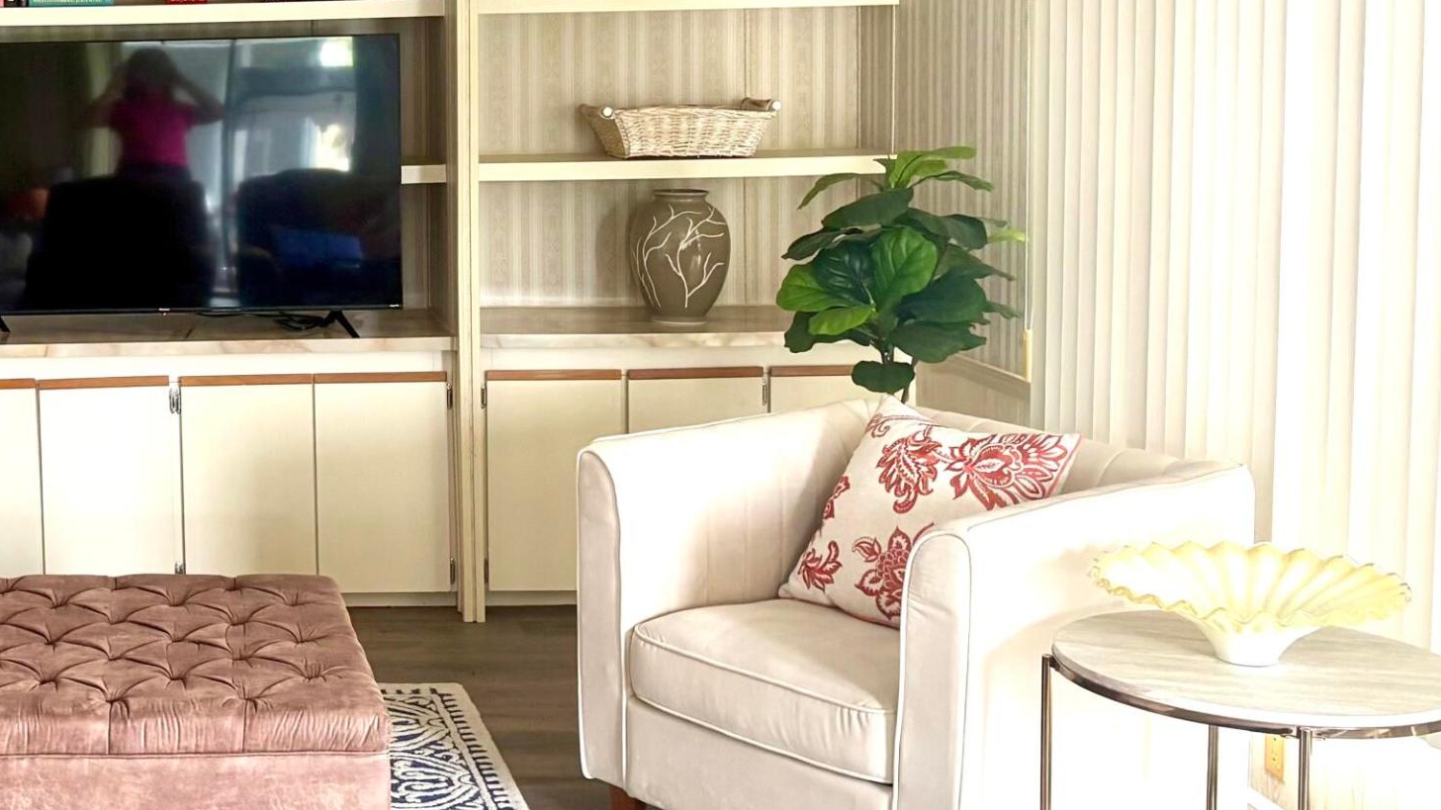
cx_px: 68
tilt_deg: -4.3
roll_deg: +1.9
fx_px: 2139
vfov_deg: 21.2
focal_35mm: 56
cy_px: 187
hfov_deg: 34.5
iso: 125
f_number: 1.6
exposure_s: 1/60
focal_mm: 5.96
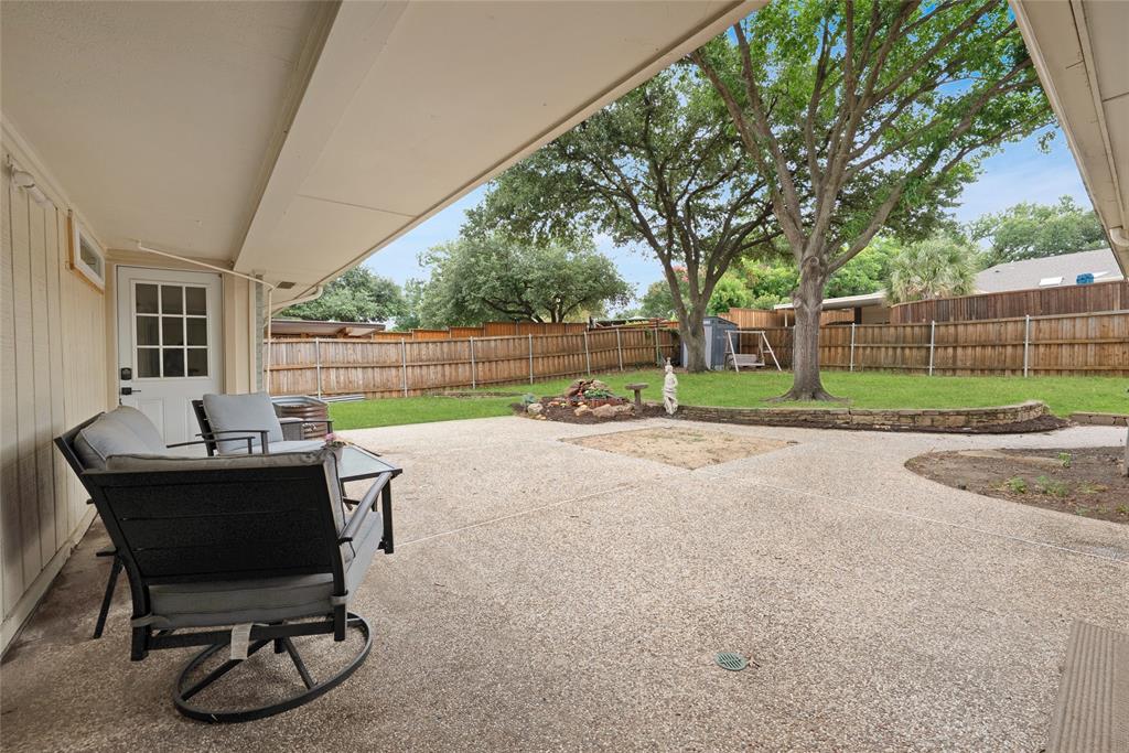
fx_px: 439
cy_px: 376
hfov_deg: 104.2
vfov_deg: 81.2
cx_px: 564
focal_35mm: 14
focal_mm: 14
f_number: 9
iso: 100
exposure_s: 1/30
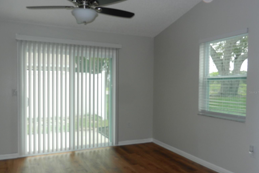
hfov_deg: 60.3
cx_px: 132
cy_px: 92
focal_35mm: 31
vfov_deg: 42.3
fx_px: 223
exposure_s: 1/160
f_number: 3.6
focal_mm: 5.1
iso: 160
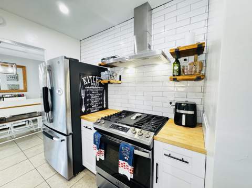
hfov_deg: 102.1
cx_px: 126
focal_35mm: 14
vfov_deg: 85.6
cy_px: 94
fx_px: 102
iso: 640
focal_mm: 2.22
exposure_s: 1/60
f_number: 2.2
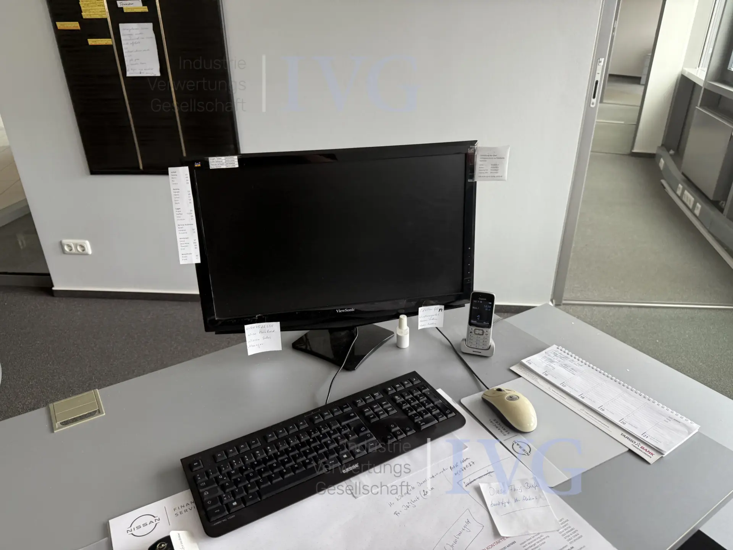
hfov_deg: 71.6
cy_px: 275
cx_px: 366
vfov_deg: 56.8
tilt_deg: -26.3
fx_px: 508
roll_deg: +0.4
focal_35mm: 24
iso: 64
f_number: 1.78
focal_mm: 6.76
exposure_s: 1/121
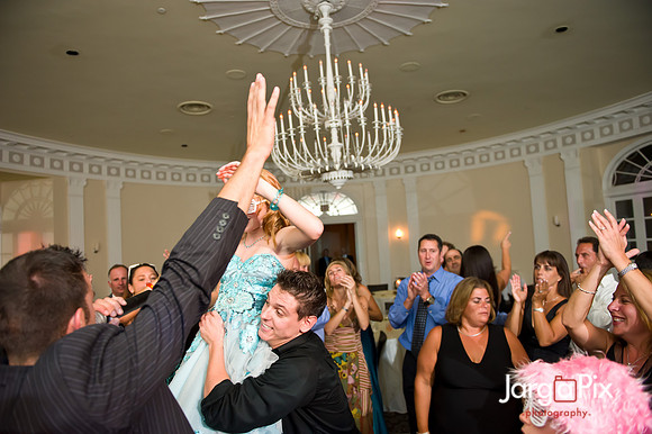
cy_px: 217
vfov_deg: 53.1
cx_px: 326
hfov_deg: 73.8
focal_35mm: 24
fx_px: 434
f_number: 3.2
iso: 1600
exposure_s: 1/125
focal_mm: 24
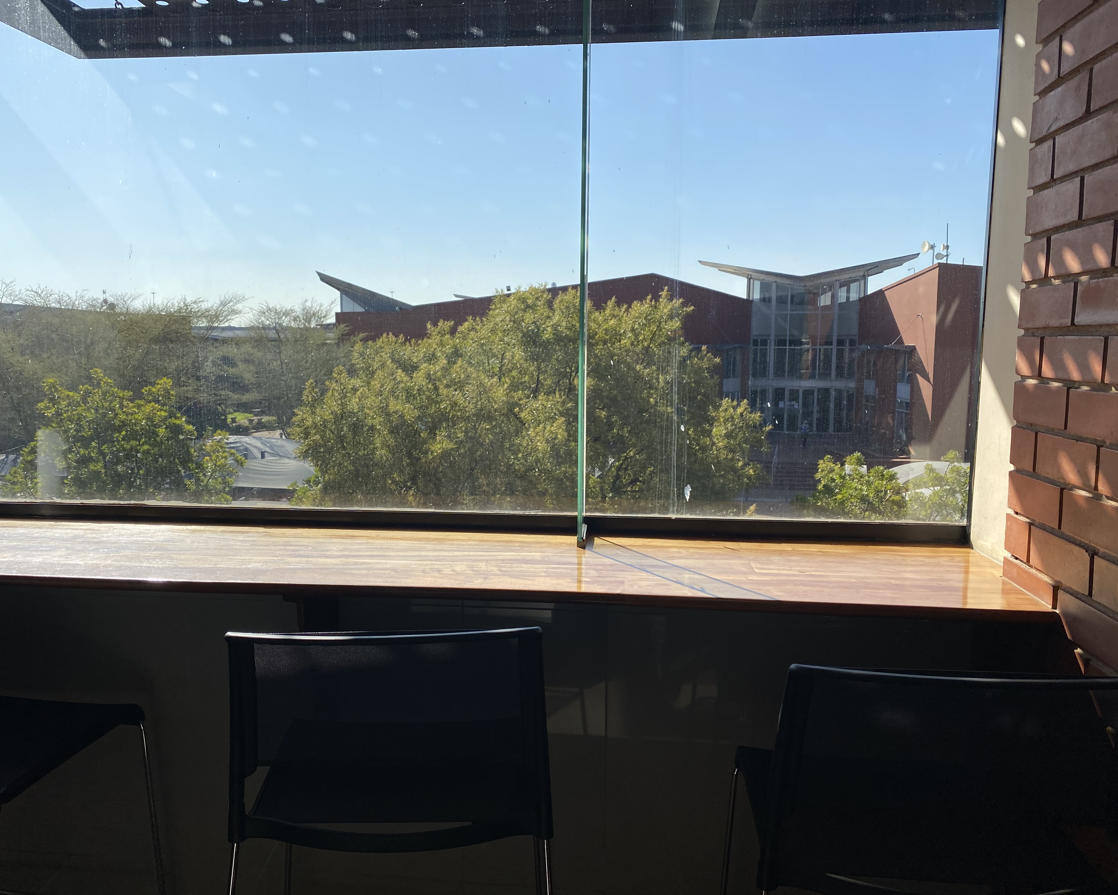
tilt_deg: -5.3
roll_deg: +0.5
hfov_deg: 62.1
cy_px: 460
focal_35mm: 28
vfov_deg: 51.5
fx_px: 927
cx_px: 502
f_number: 1.8
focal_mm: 4.25
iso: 32
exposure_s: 1/2890
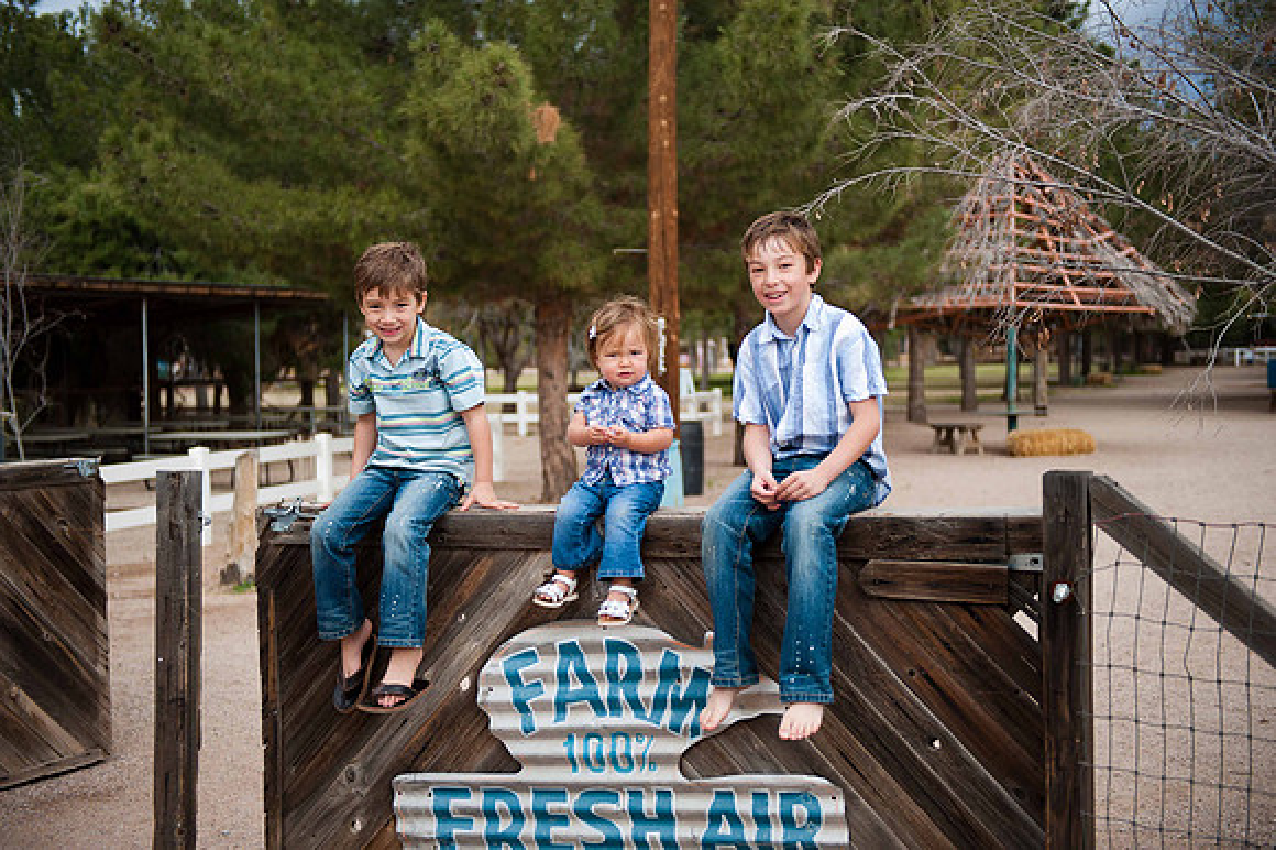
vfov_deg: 28.0
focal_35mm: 48
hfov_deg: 41.1
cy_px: 425
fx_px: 1700
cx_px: 638
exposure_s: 1/800
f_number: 2.8
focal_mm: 48
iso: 200
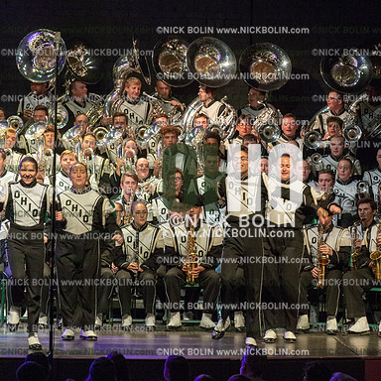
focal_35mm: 244
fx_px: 3038
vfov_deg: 7.2
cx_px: 232
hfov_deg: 7.2
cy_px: 190
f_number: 7.1
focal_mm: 190
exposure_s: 1/200
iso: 8000
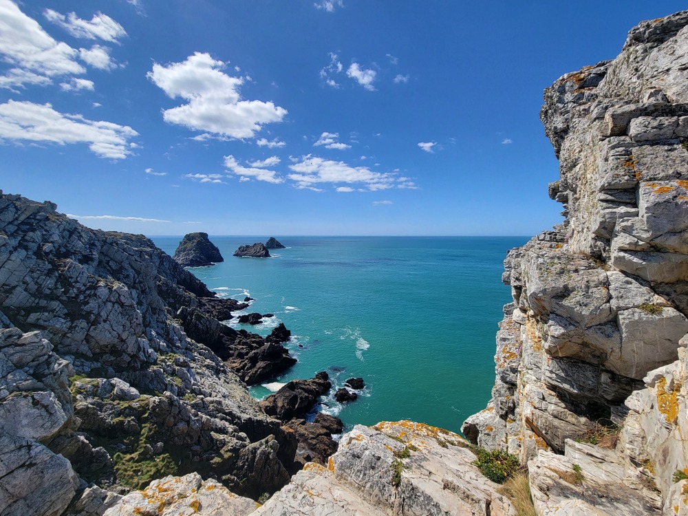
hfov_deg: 106.2
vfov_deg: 89.9
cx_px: 344
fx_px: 258
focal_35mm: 13
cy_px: 258
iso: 50
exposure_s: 1/2066
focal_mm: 2.2
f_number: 2.2
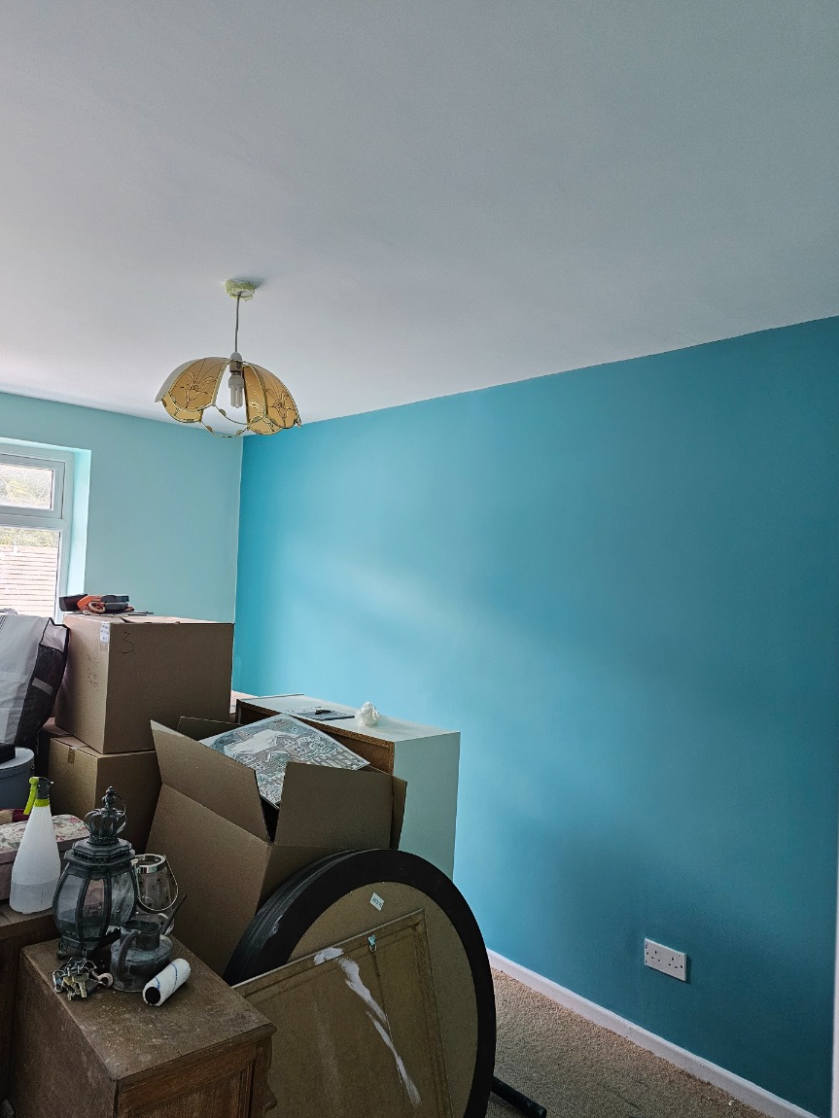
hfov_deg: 56.8
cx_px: 411
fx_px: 775
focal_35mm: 24
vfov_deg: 71.6
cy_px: 558
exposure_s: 1/142
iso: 320
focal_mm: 6.3
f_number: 1.7
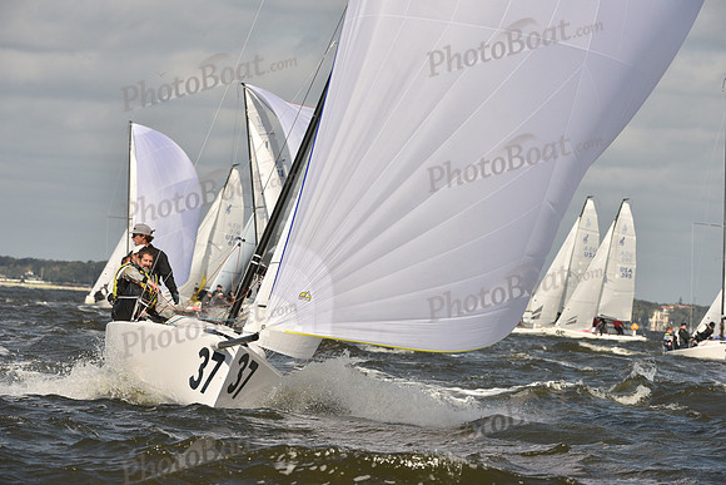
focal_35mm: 290
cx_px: 363
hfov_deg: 7.1
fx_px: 5849
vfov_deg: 4.7
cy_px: 242
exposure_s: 1/1250
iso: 500
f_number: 11
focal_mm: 290
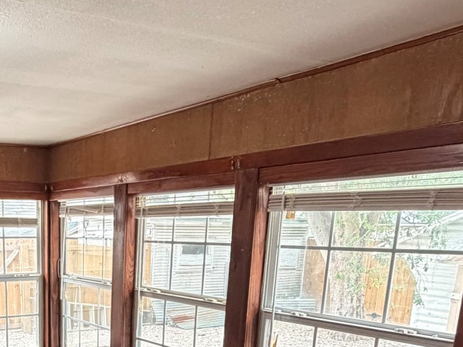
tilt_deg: -14.9
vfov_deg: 30.3
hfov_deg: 41.4
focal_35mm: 43
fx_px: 575
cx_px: 72
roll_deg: +0.7
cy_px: 375
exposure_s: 1/121
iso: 320
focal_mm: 2.22
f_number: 2.2
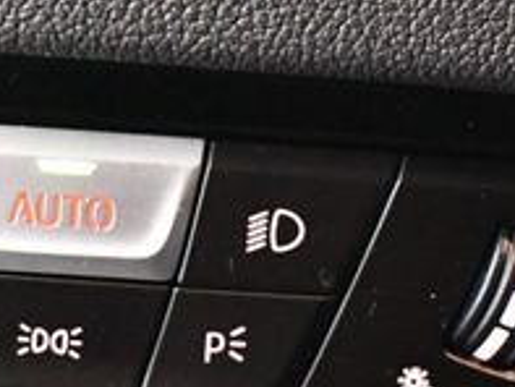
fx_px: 2144
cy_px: 277
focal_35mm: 144
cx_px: 84
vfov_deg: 10.3
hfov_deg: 13.6
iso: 8000
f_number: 3.8
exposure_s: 1/60
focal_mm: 23
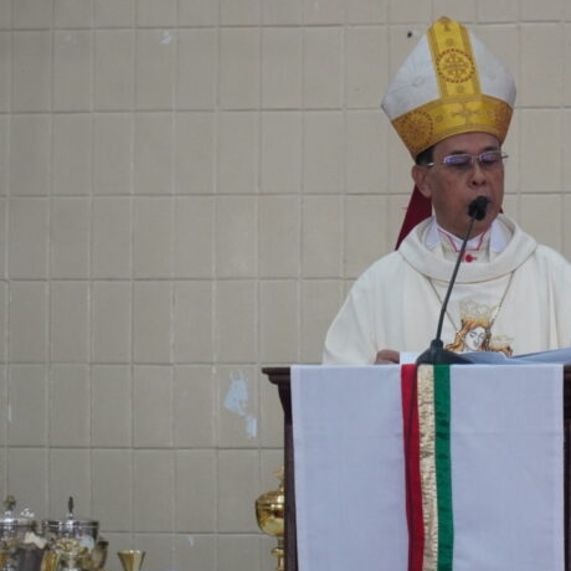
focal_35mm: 298
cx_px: 457
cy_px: 230
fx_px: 5560
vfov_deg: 5.9
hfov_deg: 5.9
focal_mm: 105
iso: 2000
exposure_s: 1/200
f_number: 4
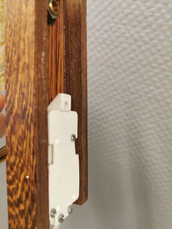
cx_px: 86
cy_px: 114
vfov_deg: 65.3
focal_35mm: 27
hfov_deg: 51.4
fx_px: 179
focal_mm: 5.56
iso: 250
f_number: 1.6
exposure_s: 1/50
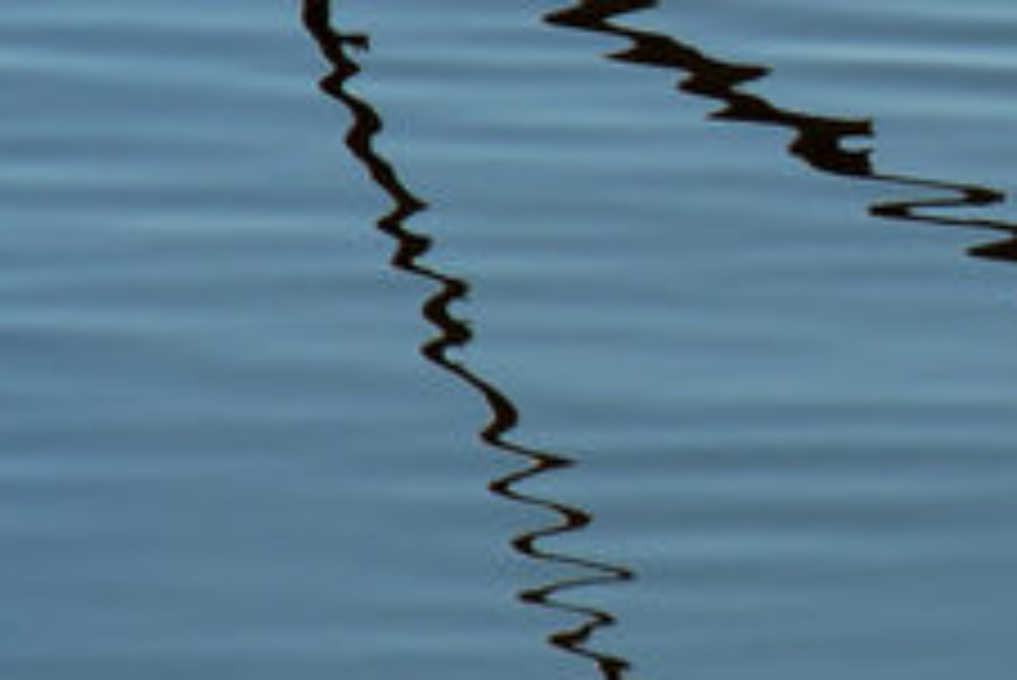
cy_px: -14
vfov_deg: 1.5
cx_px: 1683
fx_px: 25327
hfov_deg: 2.3
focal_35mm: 896
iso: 160
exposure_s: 1/320
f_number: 8
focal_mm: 150
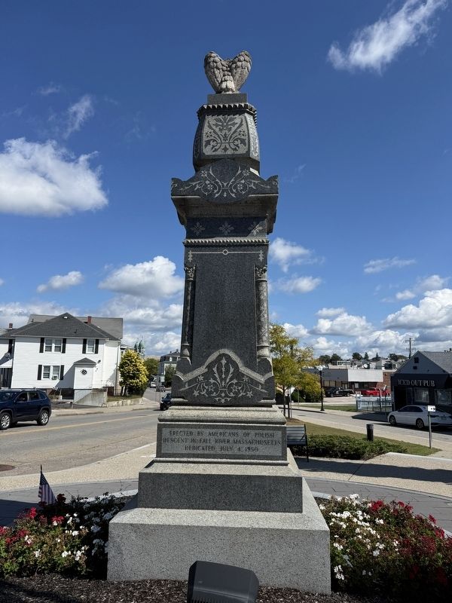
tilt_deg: +11.4
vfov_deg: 71.6
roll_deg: -1.8
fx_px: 418
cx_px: 226
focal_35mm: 24
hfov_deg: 56.8
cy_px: 302
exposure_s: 1/6173
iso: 80
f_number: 1.78
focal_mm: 6.76
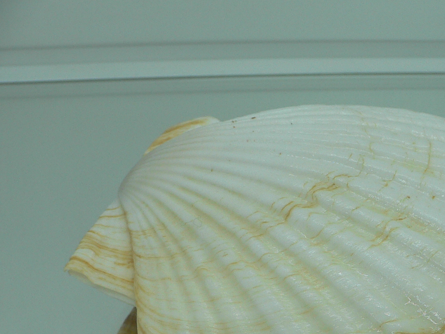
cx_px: 361
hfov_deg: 30.4
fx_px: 797
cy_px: 278
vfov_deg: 23.2
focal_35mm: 62
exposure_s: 1/80
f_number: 2.8
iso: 80
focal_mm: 4.6
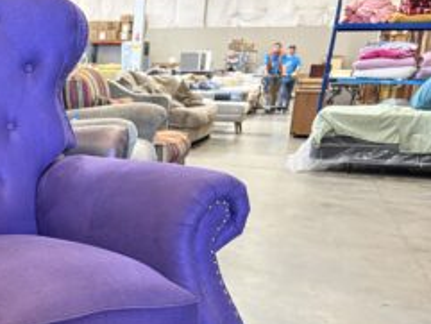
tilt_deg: -17.1
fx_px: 673
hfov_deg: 32.6
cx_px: -4
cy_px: 284
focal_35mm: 54
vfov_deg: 26.3
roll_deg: -1.0
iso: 400
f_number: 1.6
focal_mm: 5.96
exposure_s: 1/40
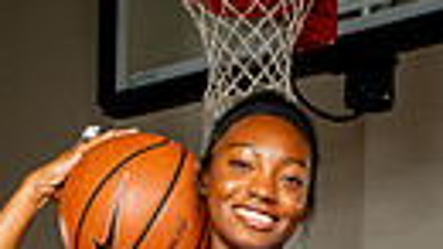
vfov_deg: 7.6
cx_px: 276
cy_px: 675
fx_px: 1703
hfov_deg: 14.8
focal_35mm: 145
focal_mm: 40
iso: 250
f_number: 8
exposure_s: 1/500
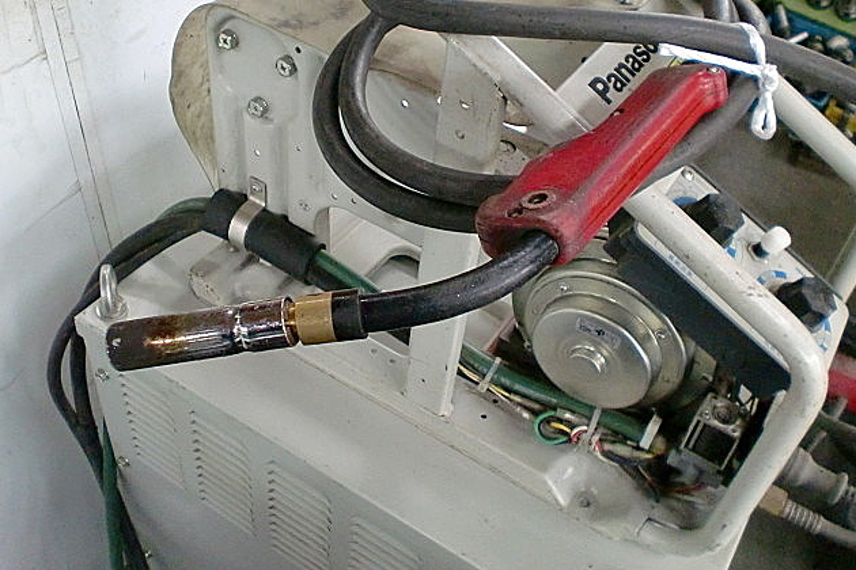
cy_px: 282
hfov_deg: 51.9
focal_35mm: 37
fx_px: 880
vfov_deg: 35.9
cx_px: 424
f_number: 3.1
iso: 640
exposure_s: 1/60
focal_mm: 6.3
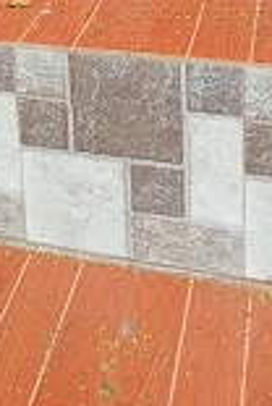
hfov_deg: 17.3
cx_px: 16
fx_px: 880
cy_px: -110
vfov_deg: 23.2
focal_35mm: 78
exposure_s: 1/251
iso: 101
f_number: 2.2
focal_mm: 3.46
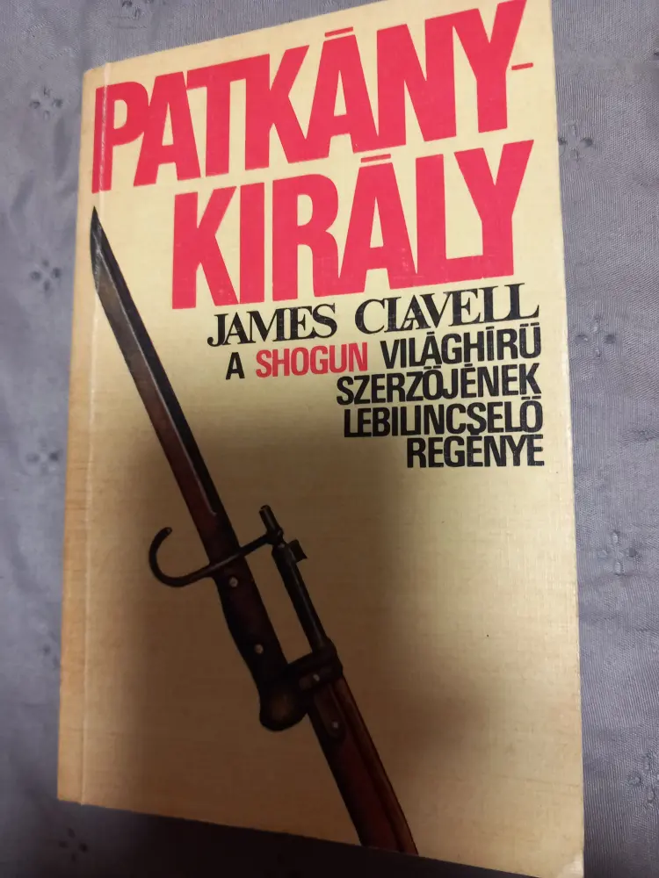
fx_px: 685
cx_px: 330
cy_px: 439
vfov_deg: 65.3
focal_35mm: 27
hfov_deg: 51.4
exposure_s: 1/25
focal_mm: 4
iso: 250
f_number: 1.8
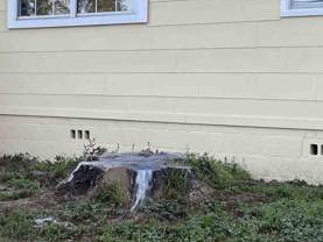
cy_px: 81
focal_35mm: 75
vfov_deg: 19.6
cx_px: 103
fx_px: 700
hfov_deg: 25.8
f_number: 1.6
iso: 32
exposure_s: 1/342
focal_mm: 4.2
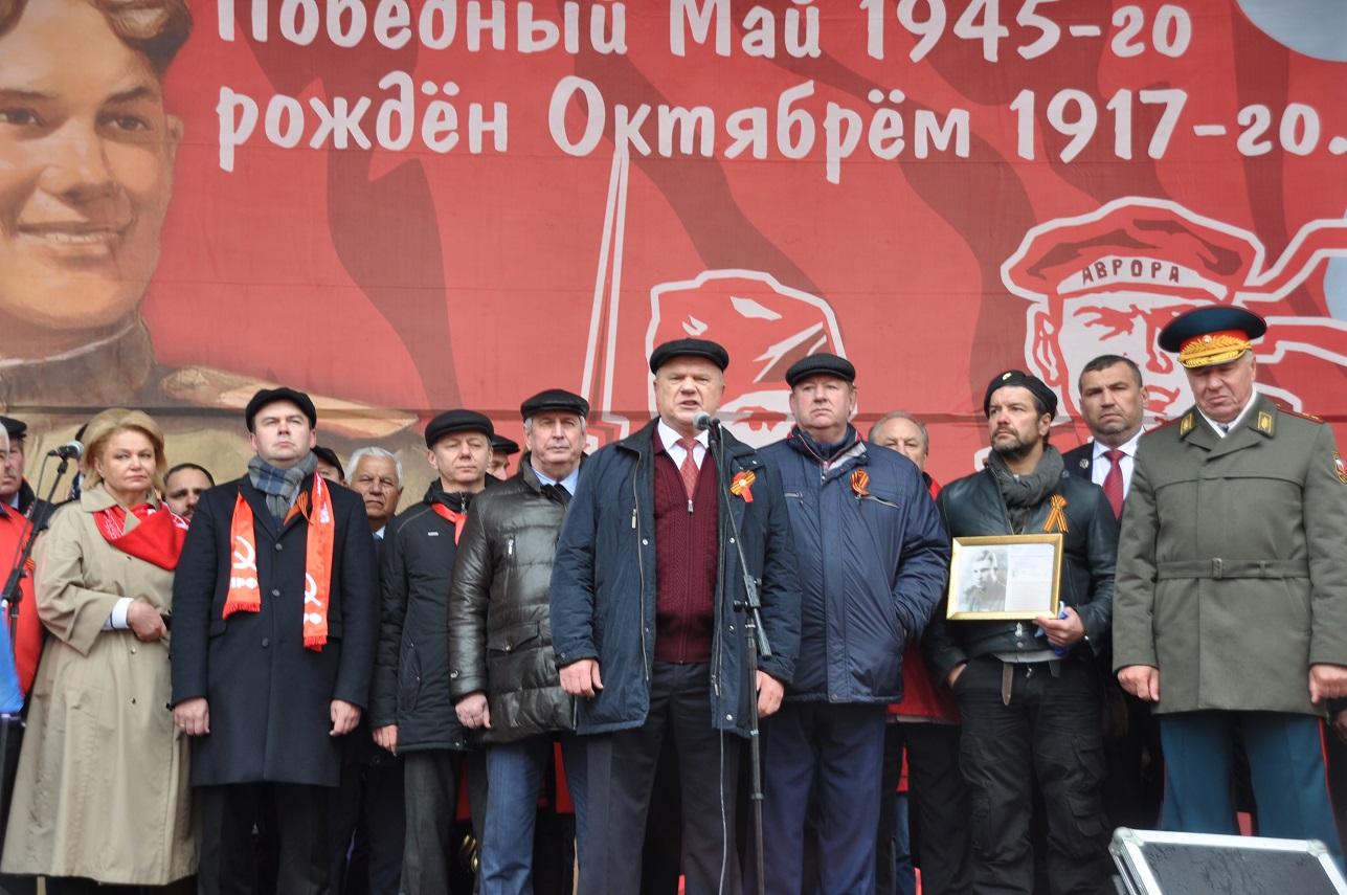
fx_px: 2467
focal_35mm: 66
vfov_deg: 20.6
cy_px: 448
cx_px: 674
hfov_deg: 30.5
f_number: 6.3
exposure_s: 1/40
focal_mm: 44
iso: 200
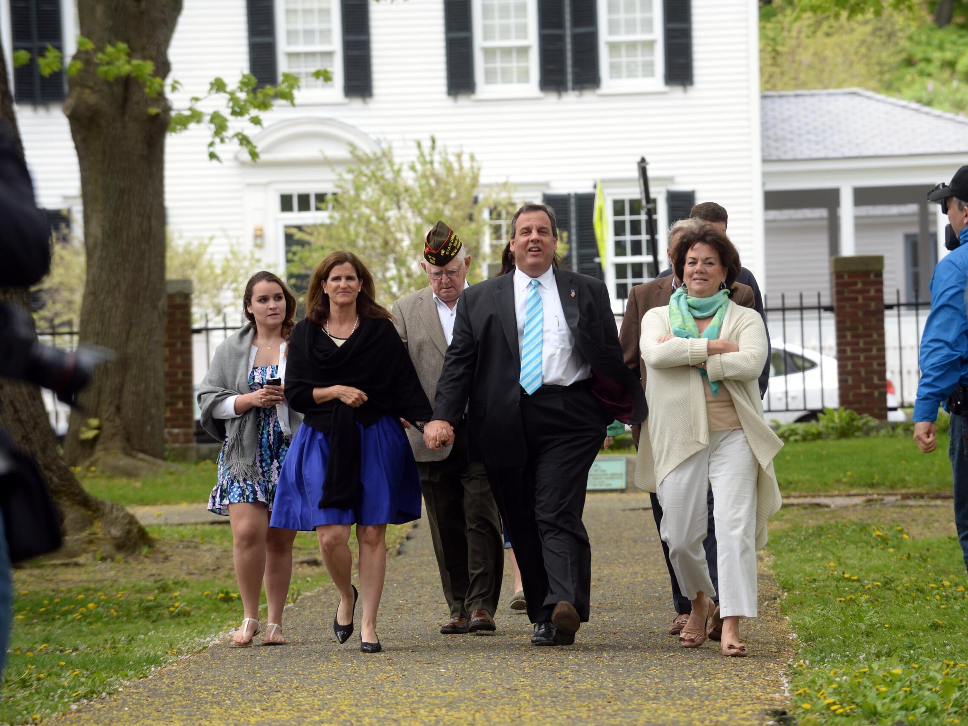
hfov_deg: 9.6
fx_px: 5761
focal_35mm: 206
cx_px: 545
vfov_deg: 7.2
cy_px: 363
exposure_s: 1/500
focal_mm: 190
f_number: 7.1
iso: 400
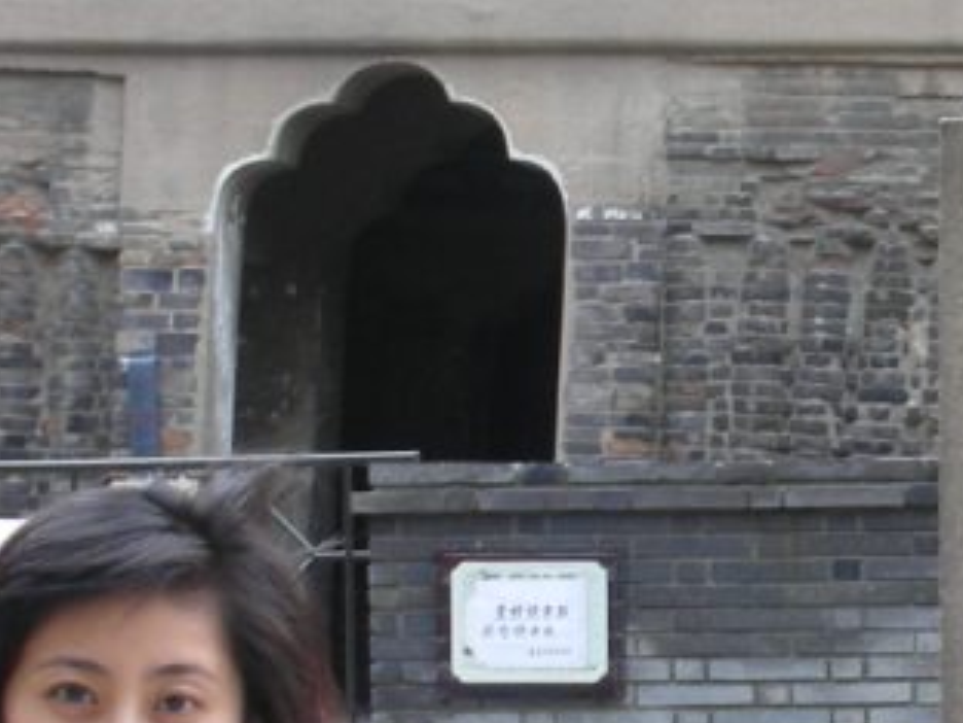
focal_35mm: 151
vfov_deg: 9.8
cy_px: 664
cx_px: 914
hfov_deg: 12.9
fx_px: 4201
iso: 50
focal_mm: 7.7
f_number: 3.5
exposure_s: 1/69.6
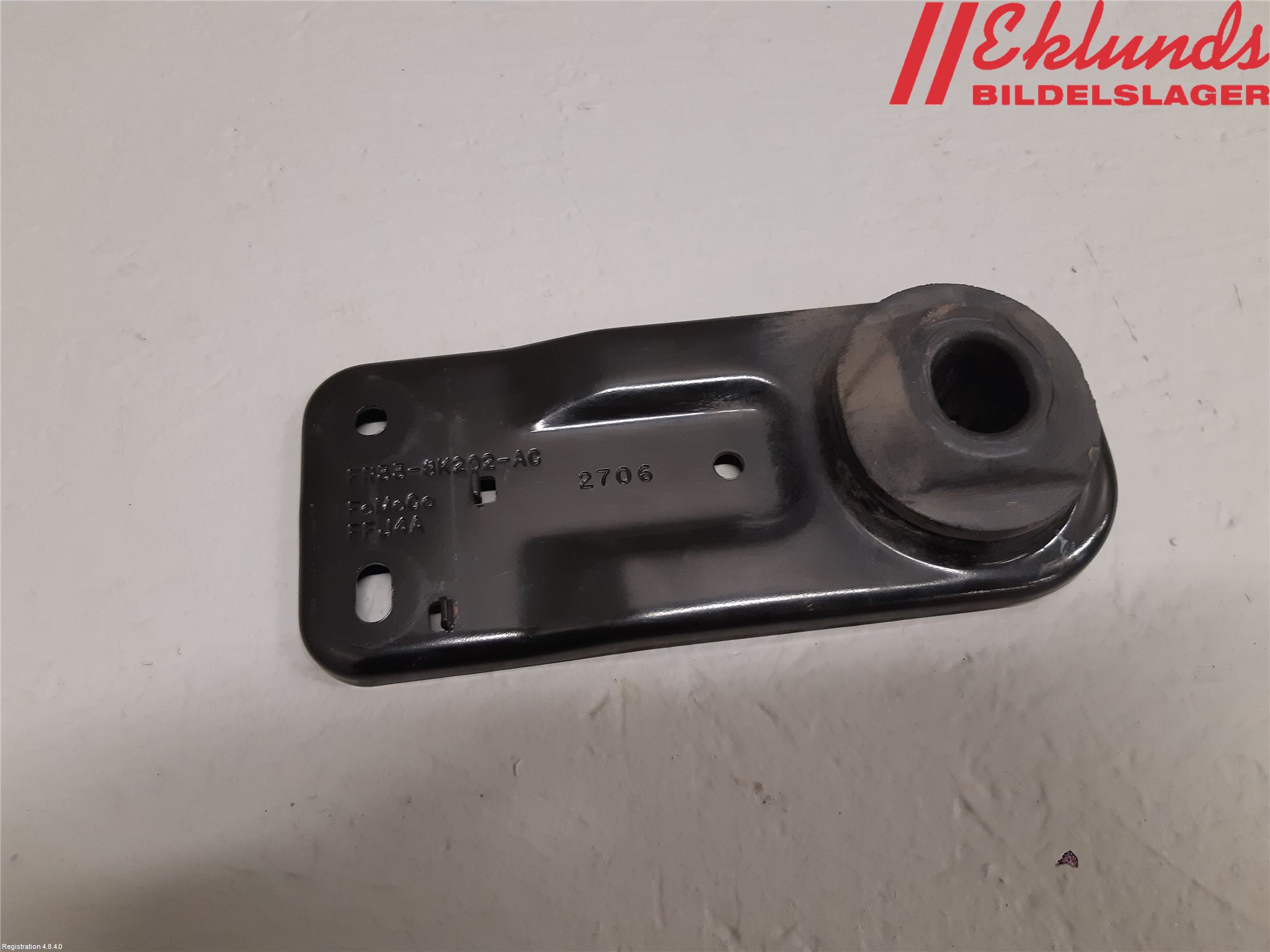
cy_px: 476
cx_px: 635
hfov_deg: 67.3
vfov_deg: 53.1
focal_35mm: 26
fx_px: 954
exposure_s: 1/50
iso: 160
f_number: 1.7
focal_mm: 3.93
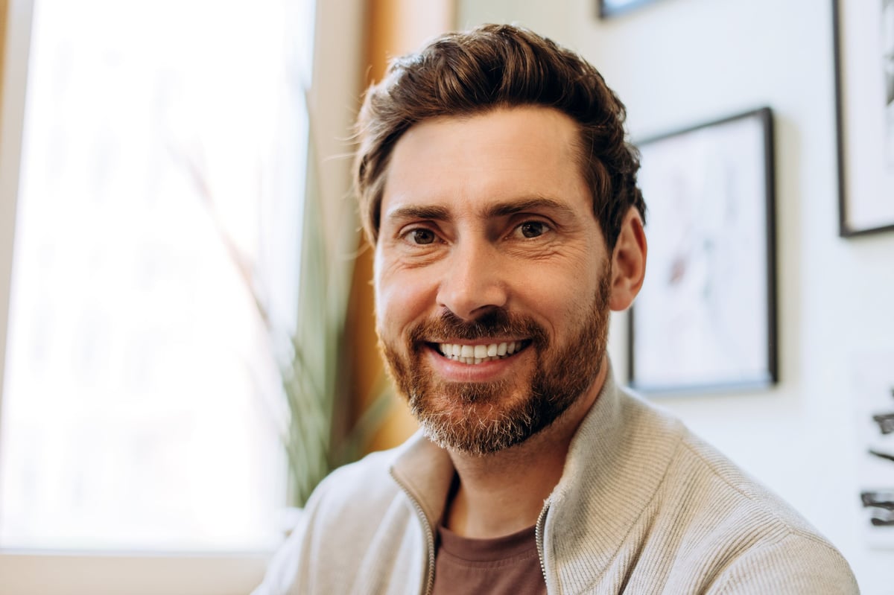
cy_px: 298
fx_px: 1241
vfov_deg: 27.0
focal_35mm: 50
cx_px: 447
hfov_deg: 39.6
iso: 400
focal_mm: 50
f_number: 1.8
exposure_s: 1/500
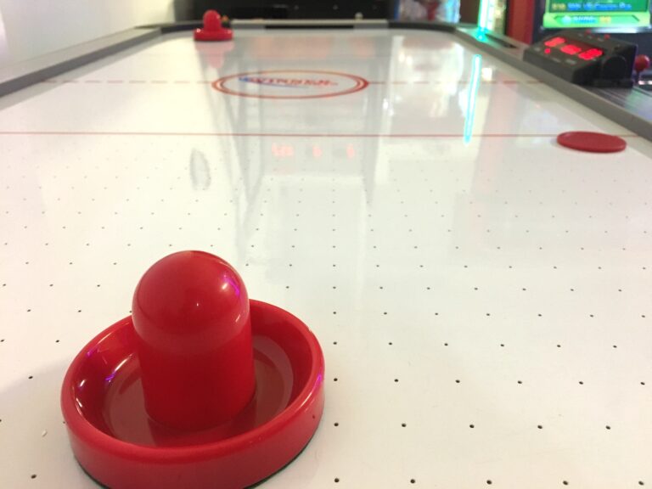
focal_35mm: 29
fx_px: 546
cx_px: 326
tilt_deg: -25.4
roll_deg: -0.2
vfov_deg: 48.2
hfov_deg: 61.7
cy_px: 244
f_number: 2.2
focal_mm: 4.15
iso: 200
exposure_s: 1/33
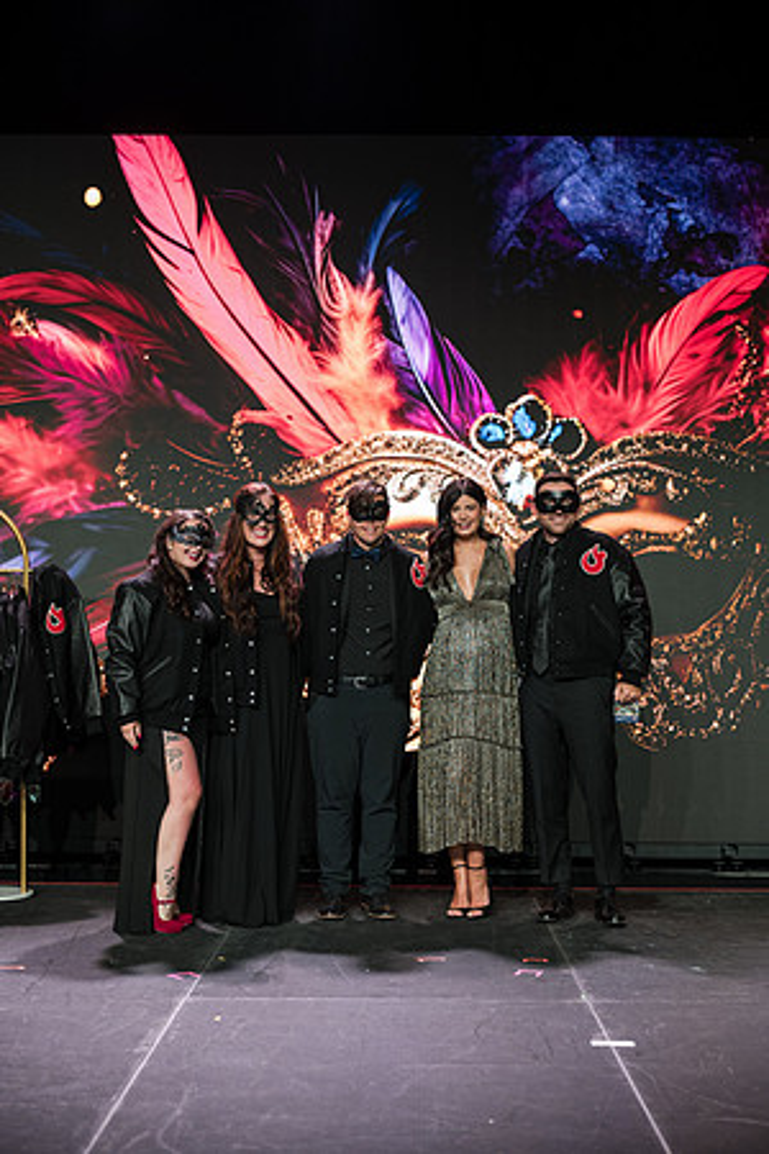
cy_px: 577
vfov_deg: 39.6
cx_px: 384
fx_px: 1602
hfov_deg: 27.0
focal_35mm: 50
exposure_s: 1/160
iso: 800
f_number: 2.8
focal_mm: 50
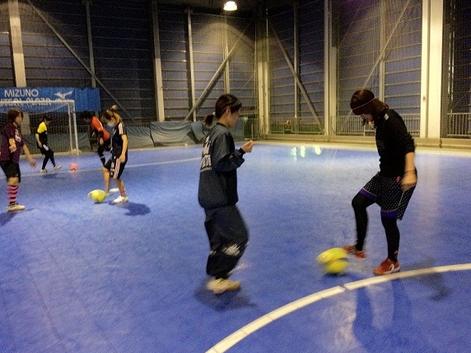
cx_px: 233
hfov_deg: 51.4
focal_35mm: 36
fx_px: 490
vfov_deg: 39.7
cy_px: 180
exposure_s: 1/17
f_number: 2.4
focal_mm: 4.28
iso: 640
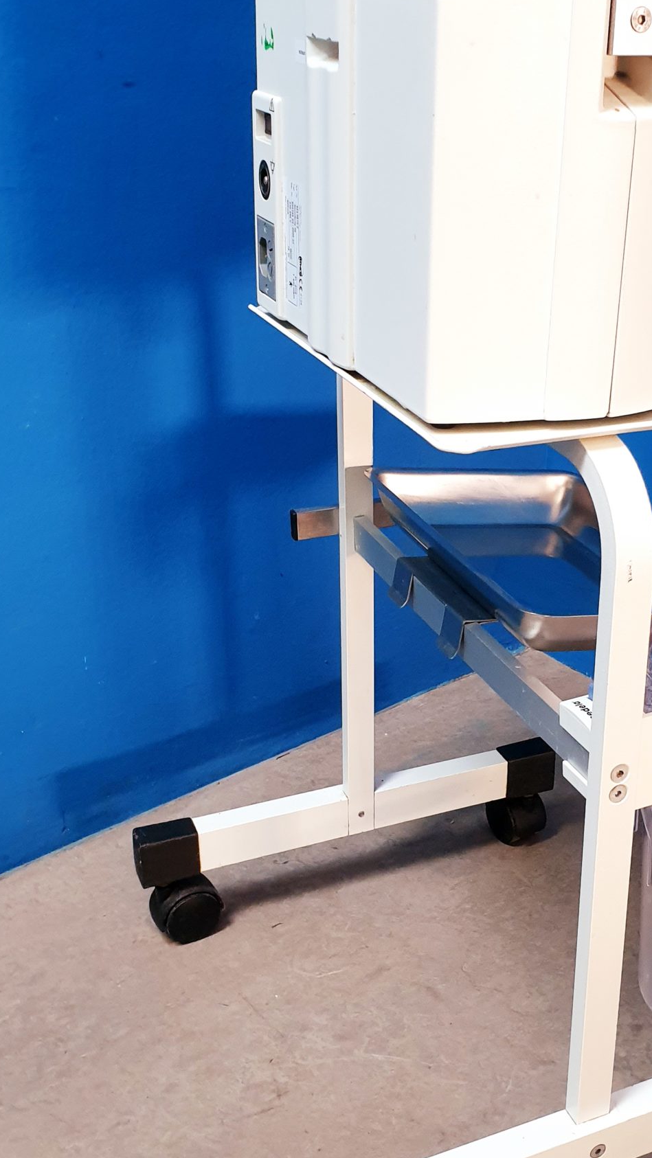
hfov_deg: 27.5
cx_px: 456
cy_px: 620
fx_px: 1321
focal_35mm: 43
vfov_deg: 47.3
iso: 250
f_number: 2.4
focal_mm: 4.3
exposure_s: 1/50
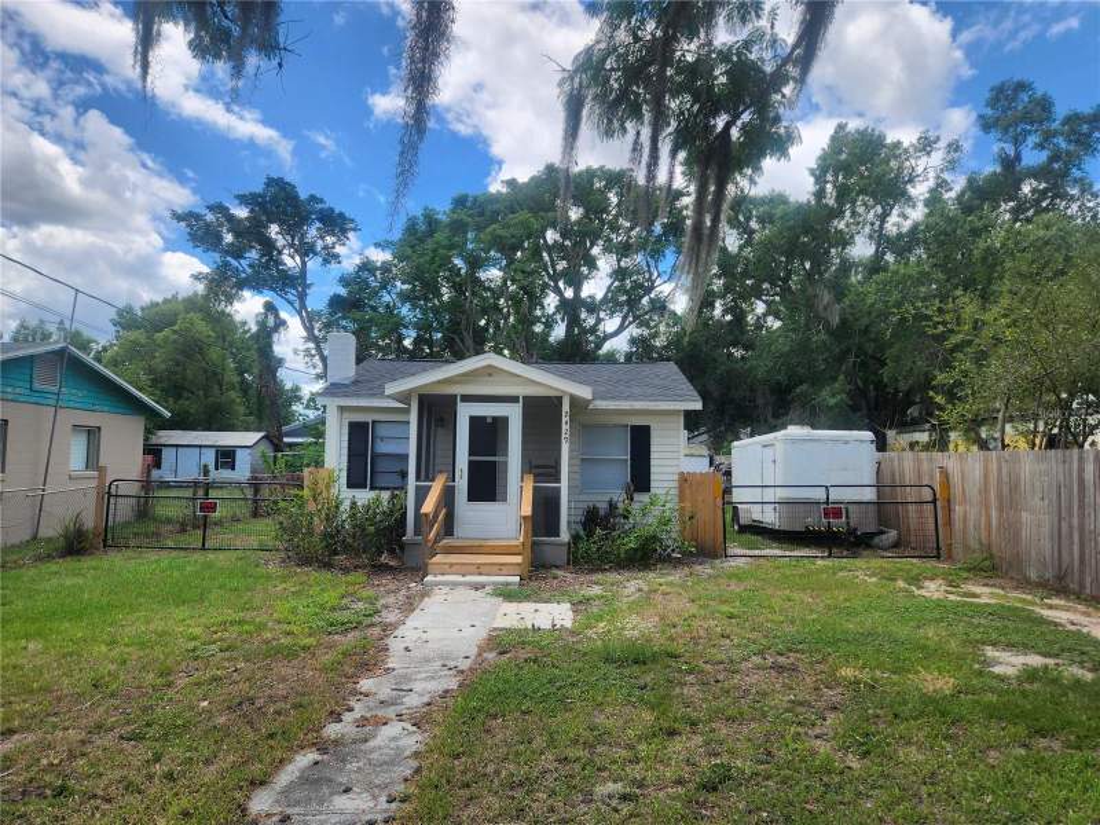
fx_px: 731
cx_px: 550
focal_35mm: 23
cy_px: 412
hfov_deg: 73.9
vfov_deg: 58.9
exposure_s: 1/1076
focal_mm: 5.4
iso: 20
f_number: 1.8
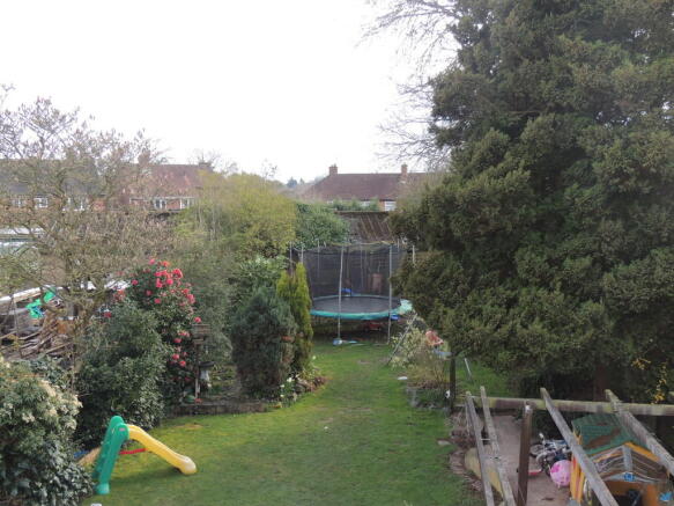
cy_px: 253
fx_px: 681
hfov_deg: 52.6
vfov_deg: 40.7
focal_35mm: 35
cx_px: 337
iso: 100
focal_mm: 6.2
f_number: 3.3
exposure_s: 1/125
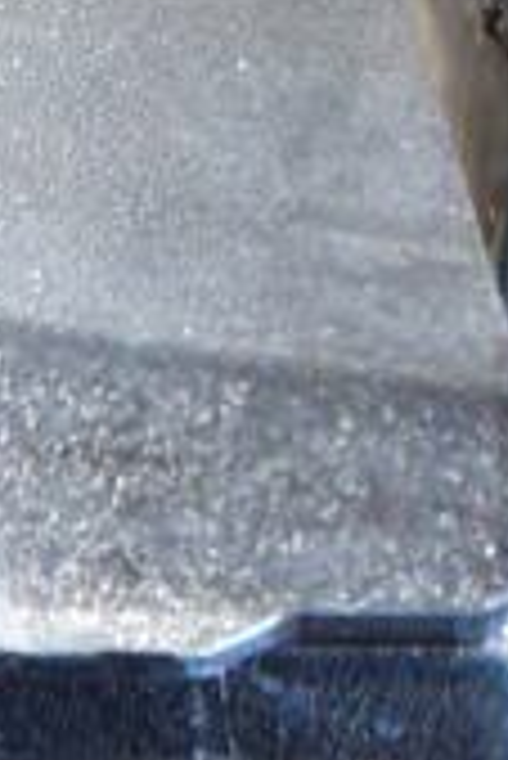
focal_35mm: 171
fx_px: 3606
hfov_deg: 7.9
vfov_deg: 10.7
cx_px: -171
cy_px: 1668
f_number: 3.8
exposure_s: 1/30
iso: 5000
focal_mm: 21
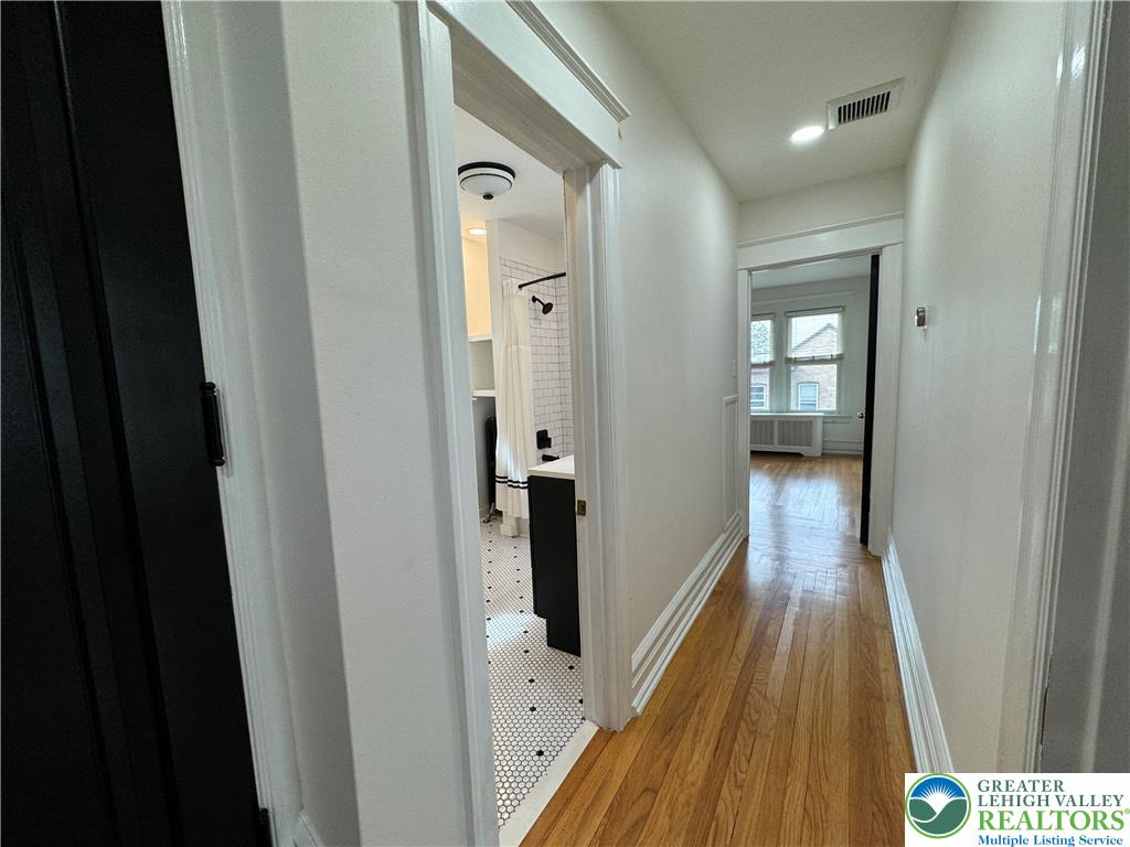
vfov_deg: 85.7
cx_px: 565
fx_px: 457
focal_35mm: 14
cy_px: 424
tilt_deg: -6.2
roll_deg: +2.5
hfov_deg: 102.1
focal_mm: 2.22
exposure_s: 1/120
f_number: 2.2
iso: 100
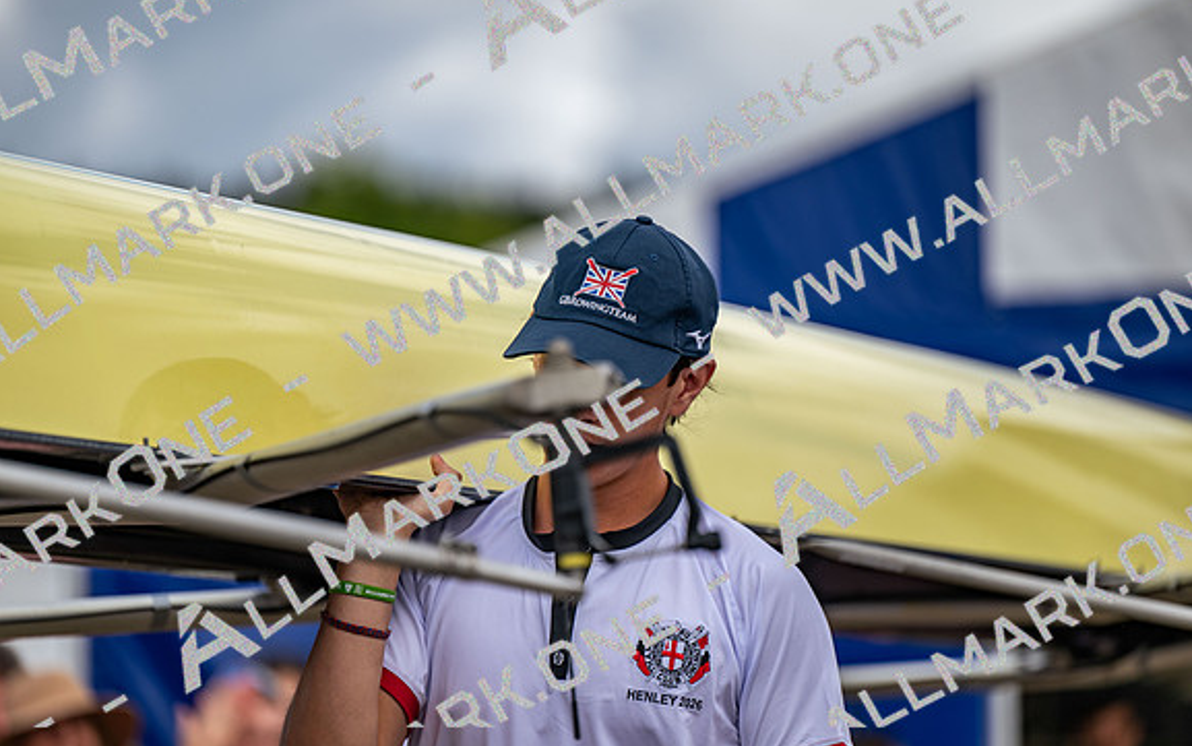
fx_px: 6662
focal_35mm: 205
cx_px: 597
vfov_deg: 6.4
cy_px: 373
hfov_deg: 10.2
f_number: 2.8
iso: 100
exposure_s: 1/2000
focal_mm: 200
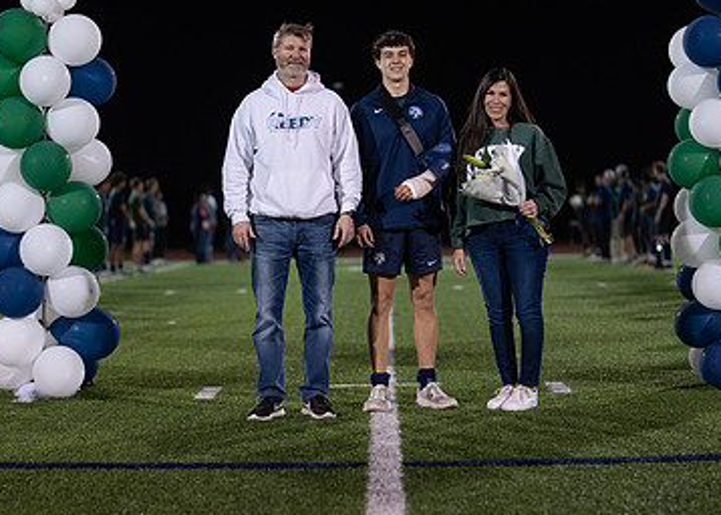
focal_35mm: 85
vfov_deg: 16.8
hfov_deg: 23.4
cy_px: 247
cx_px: 367
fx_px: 1741
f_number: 1.2
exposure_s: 1/500
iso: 250
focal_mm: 50
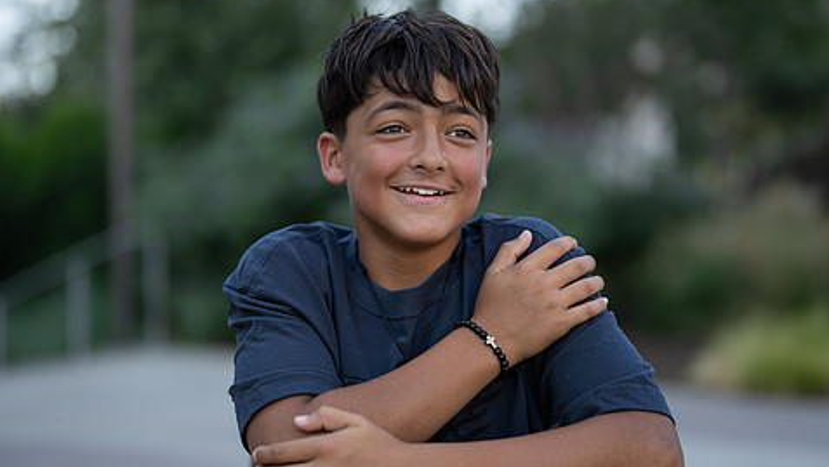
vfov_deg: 17.3
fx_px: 1540
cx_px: 428
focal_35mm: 70
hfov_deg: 30.1
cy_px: 259
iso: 100
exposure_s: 1/1000
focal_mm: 50
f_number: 1.2
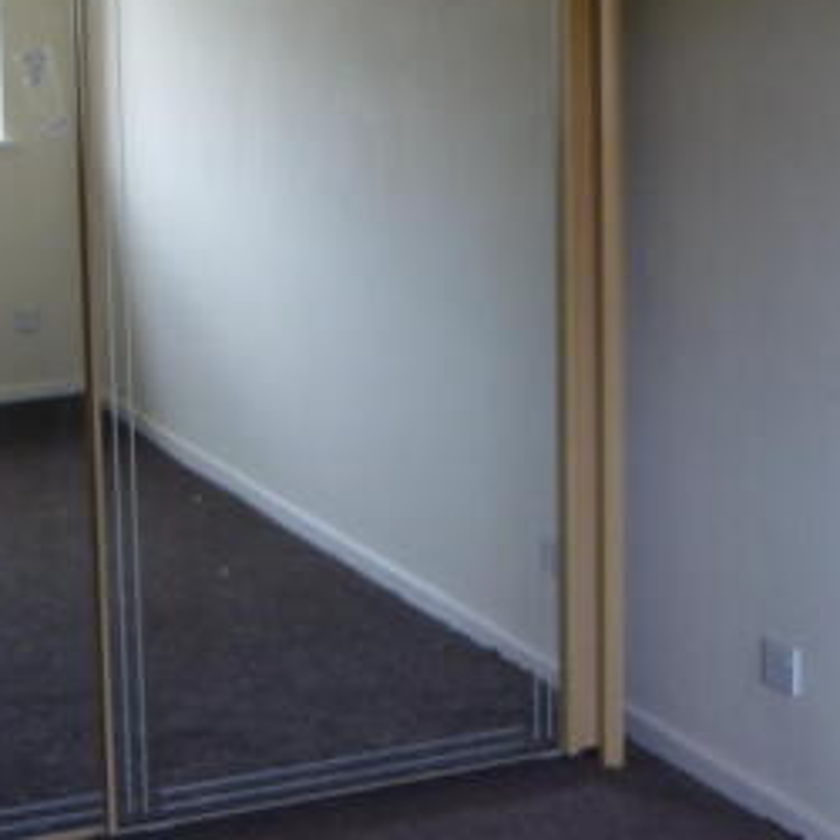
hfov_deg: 24.8
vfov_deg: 25.0
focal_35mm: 68
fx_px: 1867
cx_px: 133
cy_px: 176
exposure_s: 1/30
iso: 160
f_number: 2.8
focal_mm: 5.5
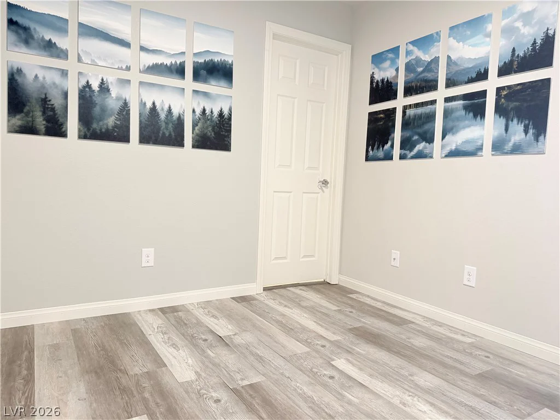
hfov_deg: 71.6
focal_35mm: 24
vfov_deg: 56.8
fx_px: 388
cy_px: 210
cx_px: 280
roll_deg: -1.6
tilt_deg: -4.8
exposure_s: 1/60
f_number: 1.78
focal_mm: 6.76
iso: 200
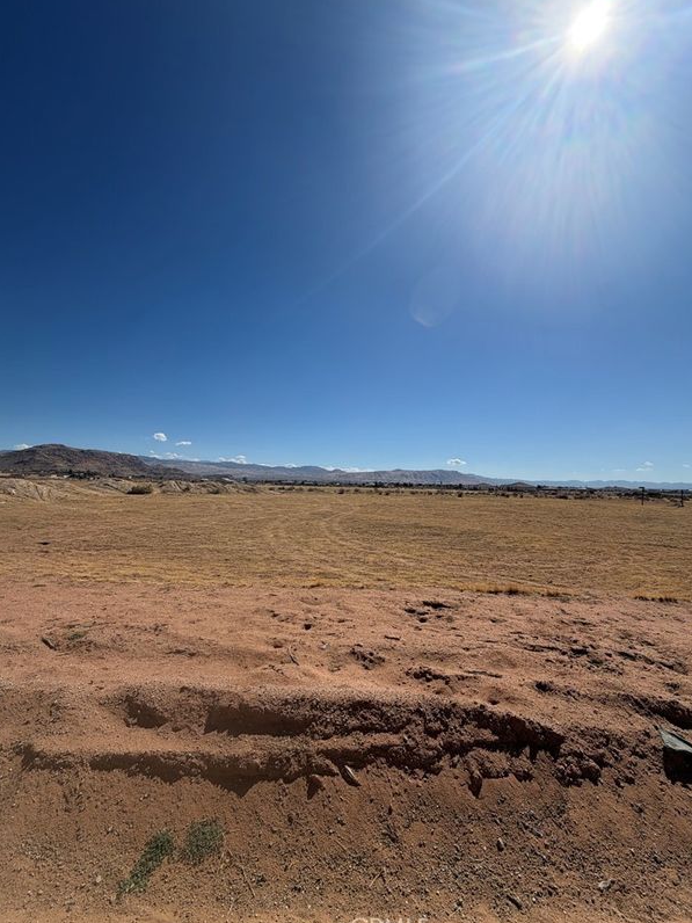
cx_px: 349
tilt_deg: +5.1
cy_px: 446
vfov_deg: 98.1
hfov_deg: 81.7
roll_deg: -0.9
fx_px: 400
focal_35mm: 15
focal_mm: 2.22
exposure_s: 1/2024
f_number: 2.2
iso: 25
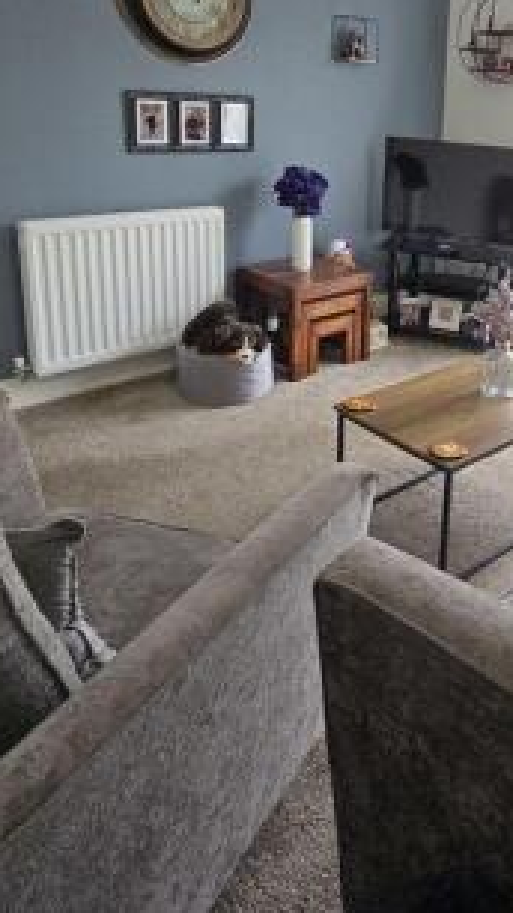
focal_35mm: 27
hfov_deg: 39.8
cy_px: 285
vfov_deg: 67.4
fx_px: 653
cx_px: 461
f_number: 2.2
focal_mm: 2.2
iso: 64
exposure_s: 1/50
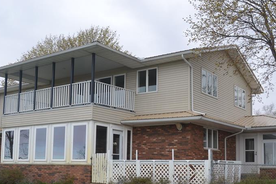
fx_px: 345
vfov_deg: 29.5
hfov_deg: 43.6
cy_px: 131
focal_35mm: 45
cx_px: 143
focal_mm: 20
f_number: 6.3
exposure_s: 1/160
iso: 100
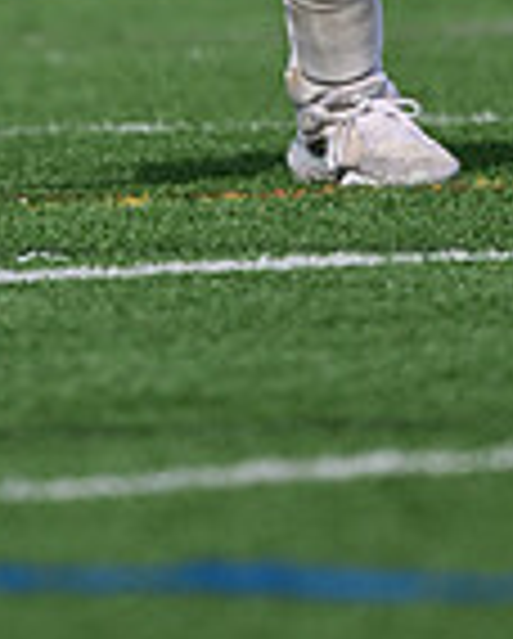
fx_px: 36323
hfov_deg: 0.8
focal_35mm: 1918
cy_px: -490
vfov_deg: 1.0
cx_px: 52
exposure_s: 1/1600
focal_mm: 500
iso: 360
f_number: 5.6
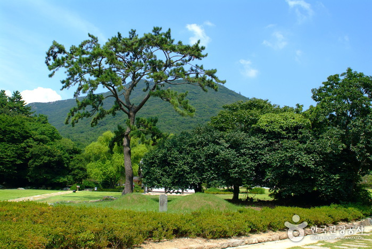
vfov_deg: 43.7
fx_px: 310
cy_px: 124
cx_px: 186
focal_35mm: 30
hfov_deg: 61.9
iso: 100
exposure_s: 1/180
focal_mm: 20
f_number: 6.7
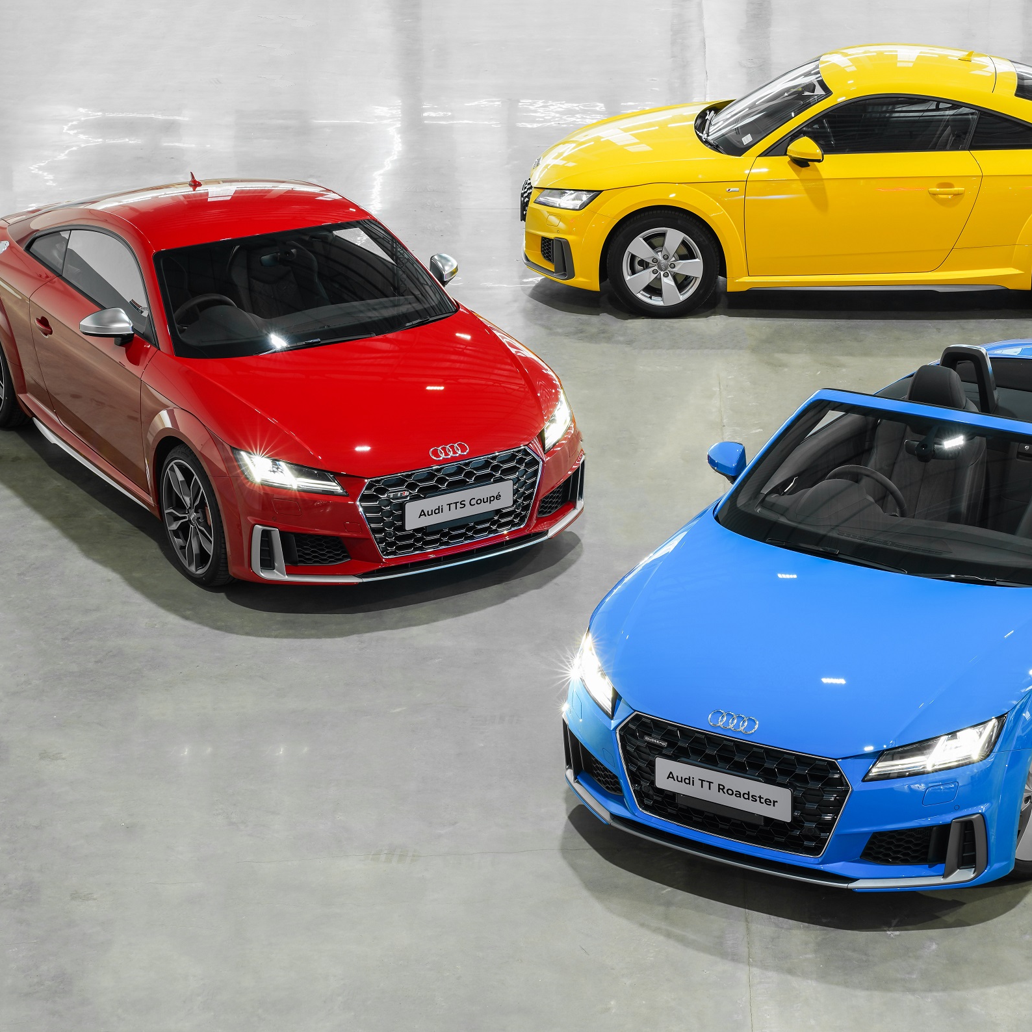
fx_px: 2800
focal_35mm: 83
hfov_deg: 20.8
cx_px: 639
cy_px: 517
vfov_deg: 20.9
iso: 100
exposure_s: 8
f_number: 13
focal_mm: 65
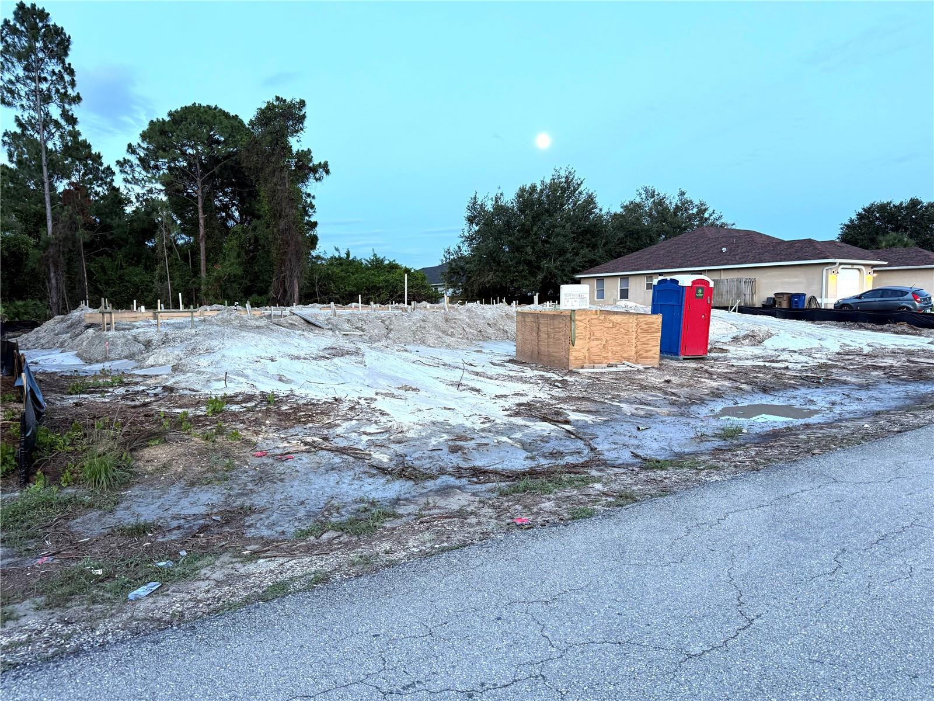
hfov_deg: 71.6
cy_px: 350
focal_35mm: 24
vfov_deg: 56.8
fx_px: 648
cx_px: 467
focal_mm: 6.76
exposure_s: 1/69
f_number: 1.78
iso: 200
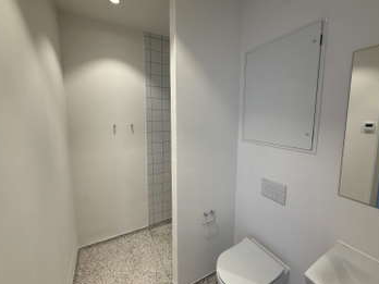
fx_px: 164
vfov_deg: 81.7
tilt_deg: -5.6
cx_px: 189
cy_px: 135
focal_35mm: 15
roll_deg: +0.6
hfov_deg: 98.2
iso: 200
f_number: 2.2
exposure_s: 1/100
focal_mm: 2.22
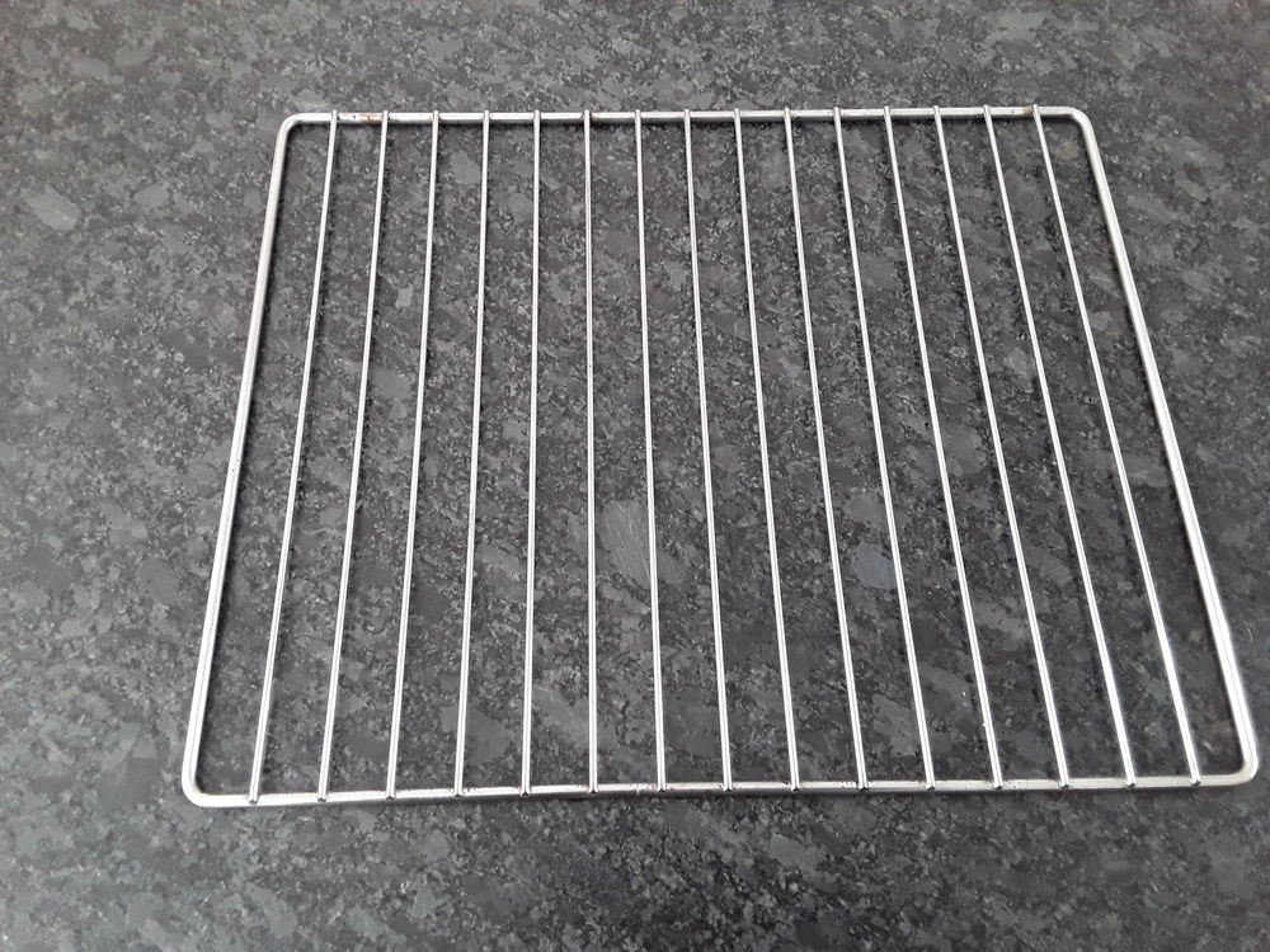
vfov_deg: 51.4
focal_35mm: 27
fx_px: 991
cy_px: 476
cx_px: 635
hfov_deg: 65.3
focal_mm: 2.91
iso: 160
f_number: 1.9
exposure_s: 1/33
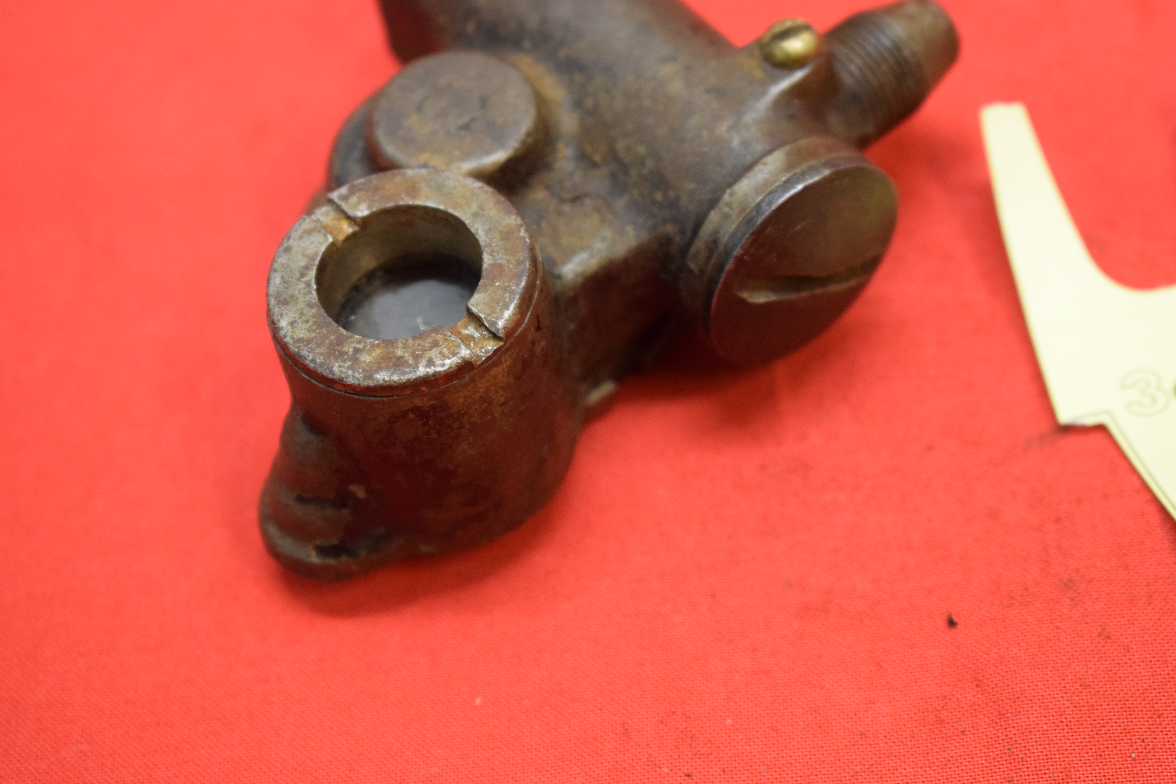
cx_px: 588
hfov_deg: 24.6
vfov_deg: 16.6
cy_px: 392
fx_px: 2696
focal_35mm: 82
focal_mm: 55
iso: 2000
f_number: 5.6
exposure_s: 1/60
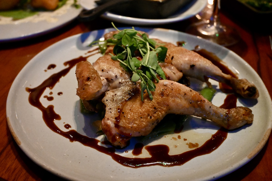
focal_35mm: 37
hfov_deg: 52.2
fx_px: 278
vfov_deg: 36.2
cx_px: 136
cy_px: 90
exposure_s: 1/60
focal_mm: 24.5
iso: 8000
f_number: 4.2
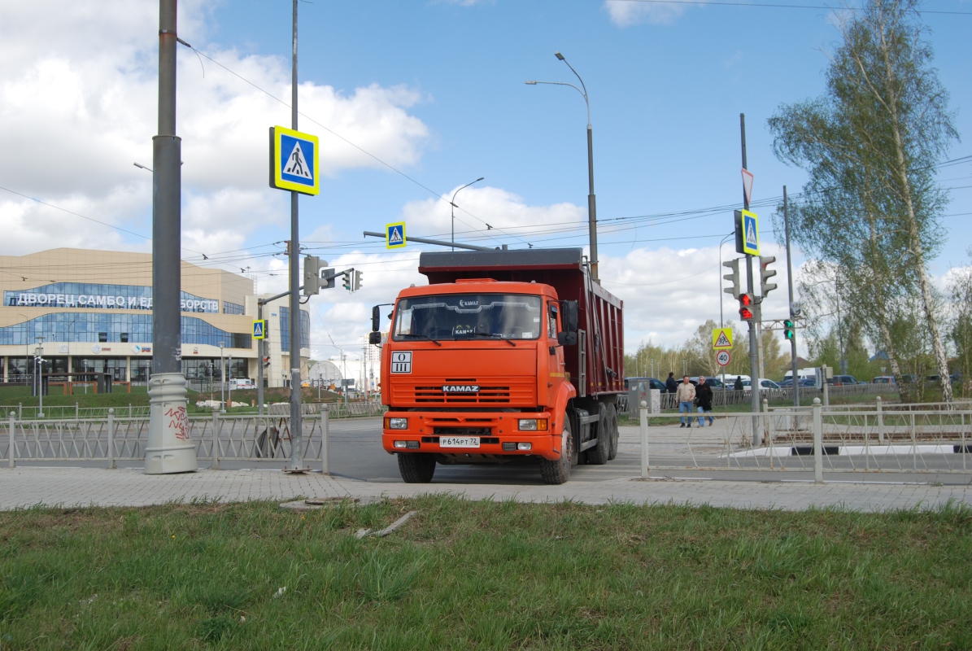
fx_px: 973
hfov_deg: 53.1
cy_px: 326
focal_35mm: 36
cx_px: 486
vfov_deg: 37.0
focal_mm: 24
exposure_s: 1/200
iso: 100
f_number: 7.1
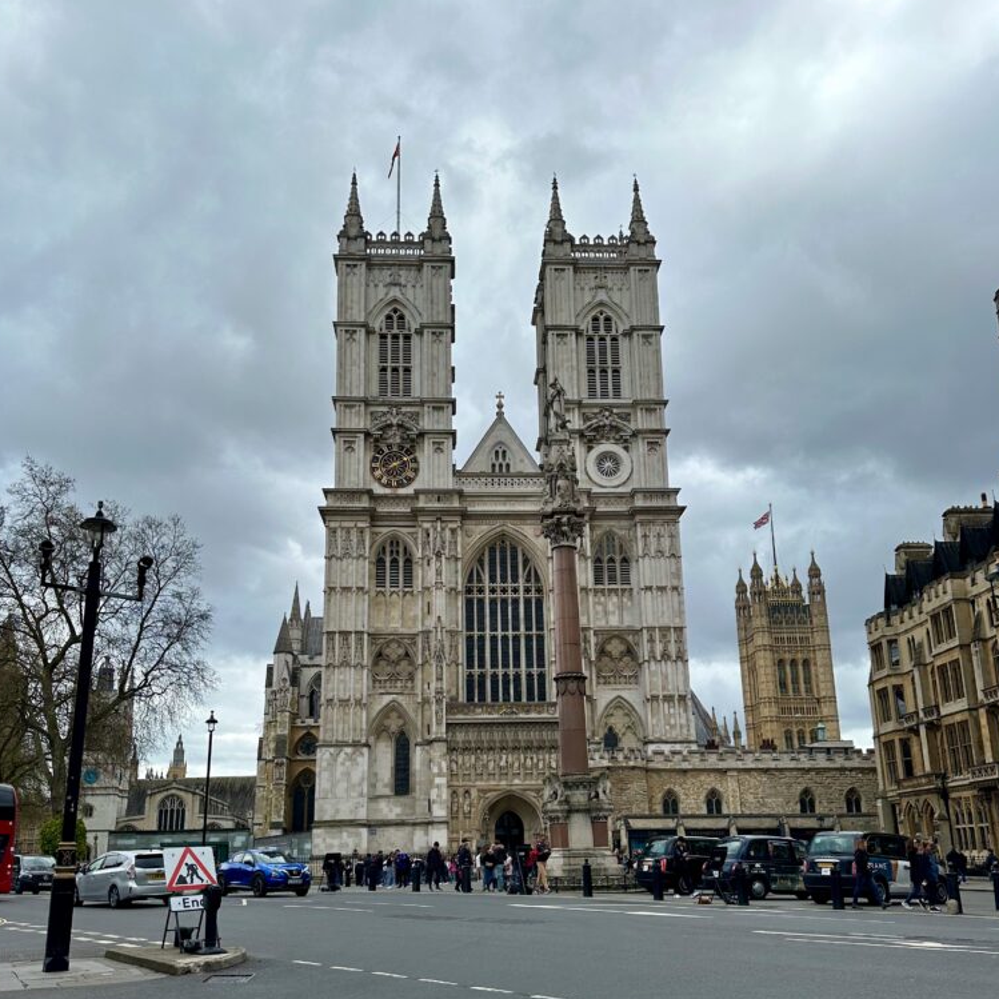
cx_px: 500
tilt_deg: +14.7
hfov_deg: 55.6
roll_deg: -0.1
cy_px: 607
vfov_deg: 55.2
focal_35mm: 29
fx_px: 947
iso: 80
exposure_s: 1/4184
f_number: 1.78
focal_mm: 6.86
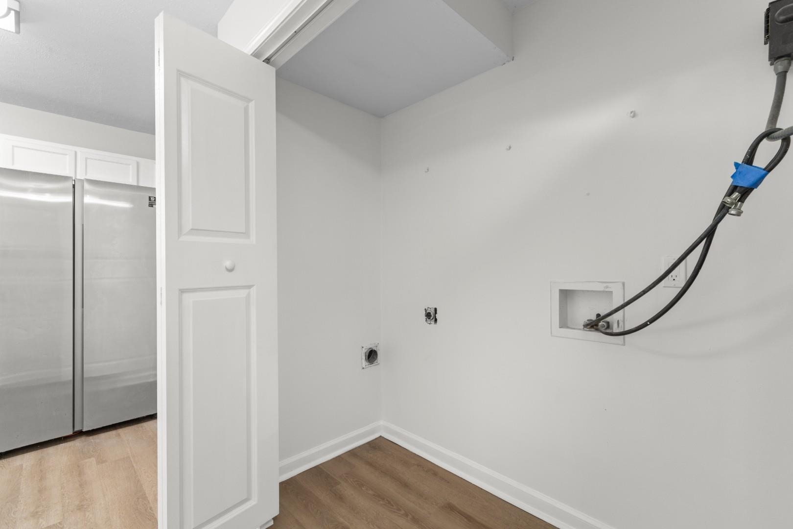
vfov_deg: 77.3
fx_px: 330
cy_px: 264
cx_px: 396
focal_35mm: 15
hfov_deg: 100.4
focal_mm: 10
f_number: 4.5
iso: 100
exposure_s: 1/4
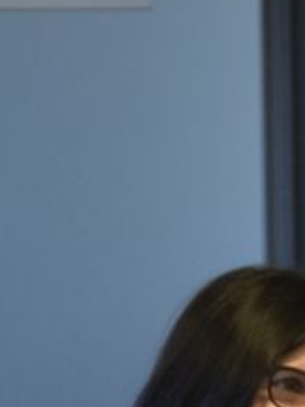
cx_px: 522
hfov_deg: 2.3
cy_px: 528
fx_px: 7550
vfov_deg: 3.1
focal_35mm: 642
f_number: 5.6
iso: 2200
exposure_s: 1/60
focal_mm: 105
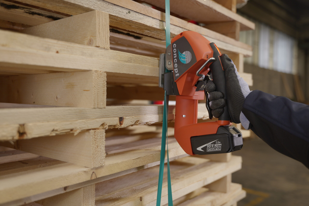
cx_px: 154
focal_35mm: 34
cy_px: 103
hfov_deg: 55.8
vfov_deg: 38.9
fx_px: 292
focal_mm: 34
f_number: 2.8
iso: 500
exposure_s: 1/200
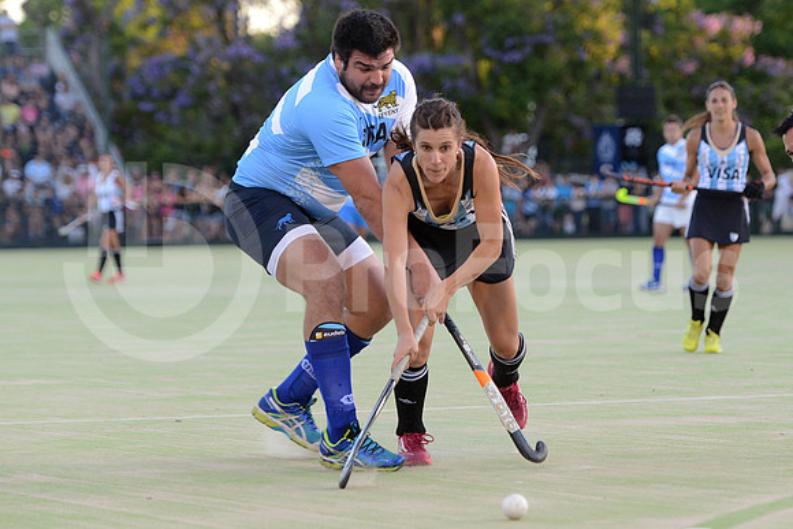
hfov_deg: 13.7
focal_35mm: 150
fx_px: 3305
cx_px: 396
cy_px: 264
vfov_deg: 9.2
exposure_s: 1/500
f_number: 4
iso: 1250
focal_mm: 150
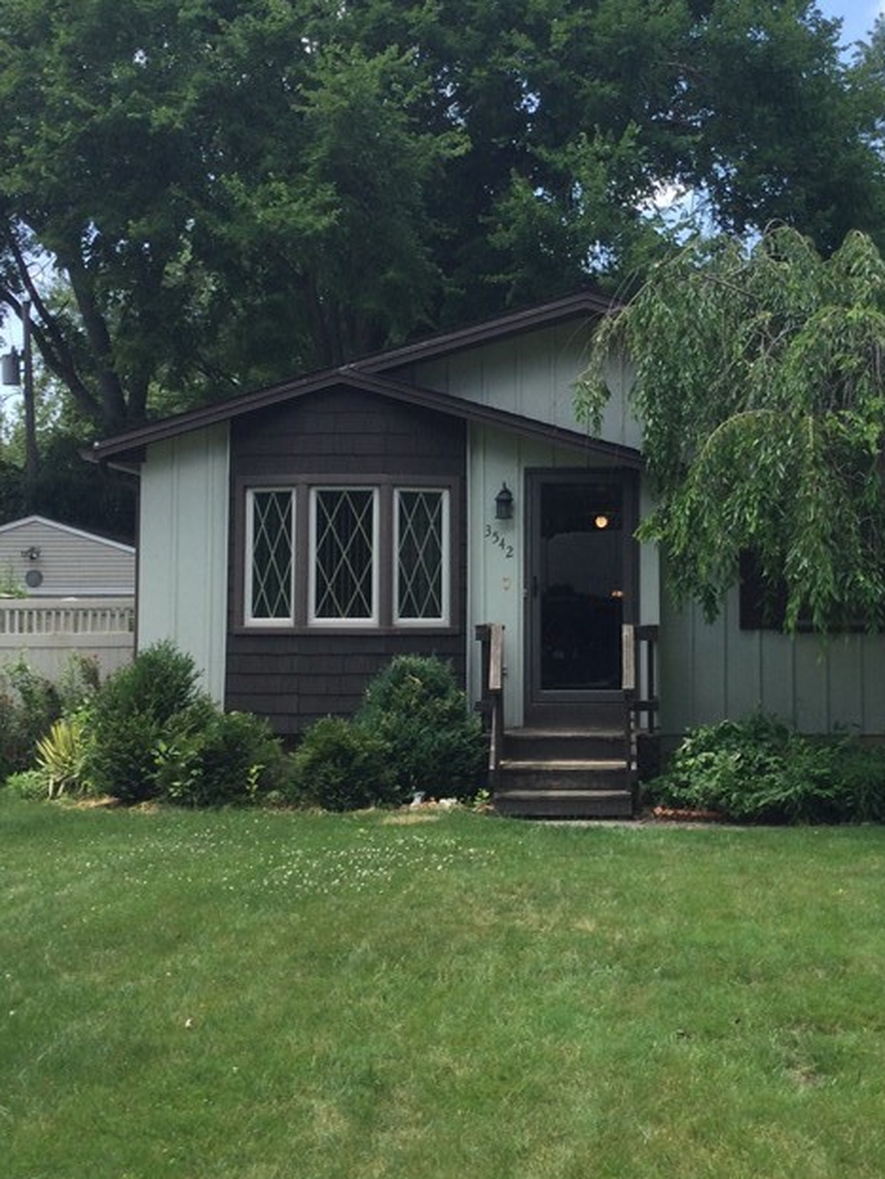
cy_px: 500
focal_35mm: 51
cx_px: 620
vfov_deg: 37.4
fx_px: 1737
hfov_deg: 28.3
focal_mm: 3.3
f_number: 2.4
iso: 25
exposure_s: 1/529
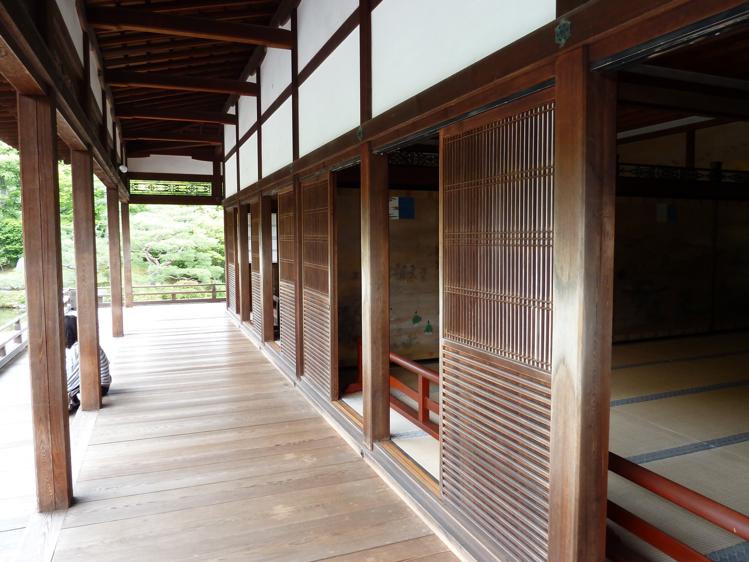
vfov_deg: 54.9
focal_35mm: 25
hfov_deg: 69.4
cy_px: 281
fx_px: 541
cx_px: 374
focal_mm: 4.1
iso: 125
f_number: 3.3
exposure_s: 1/30
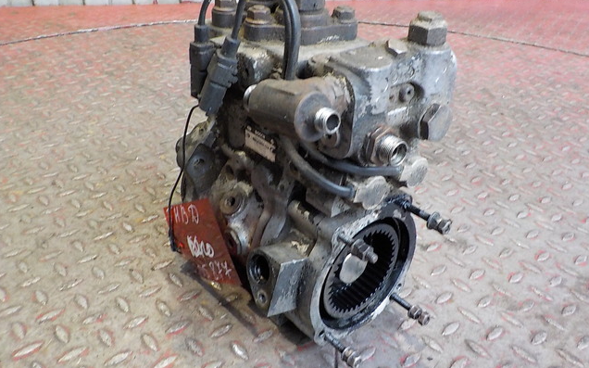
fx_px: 513
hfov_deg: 59.7
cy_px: 166
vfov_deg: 39.4
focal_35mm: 32
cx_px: 294
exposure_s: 1/30
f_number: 3.3
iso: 400
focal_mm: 4.1
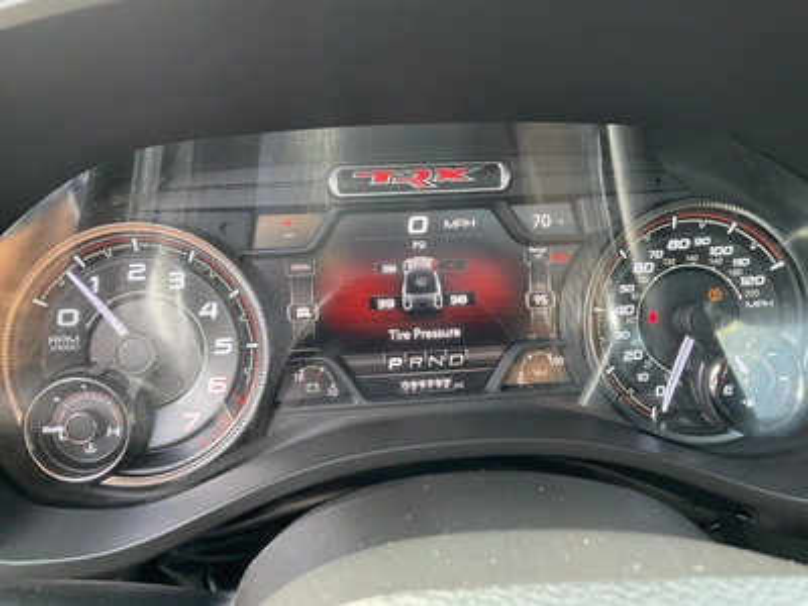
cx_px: 404
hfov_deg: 61.7
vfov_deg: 48.2
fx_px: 677
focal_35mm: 29
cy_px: 303
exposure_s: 1/60
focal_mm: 3
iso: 80
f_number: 1.8
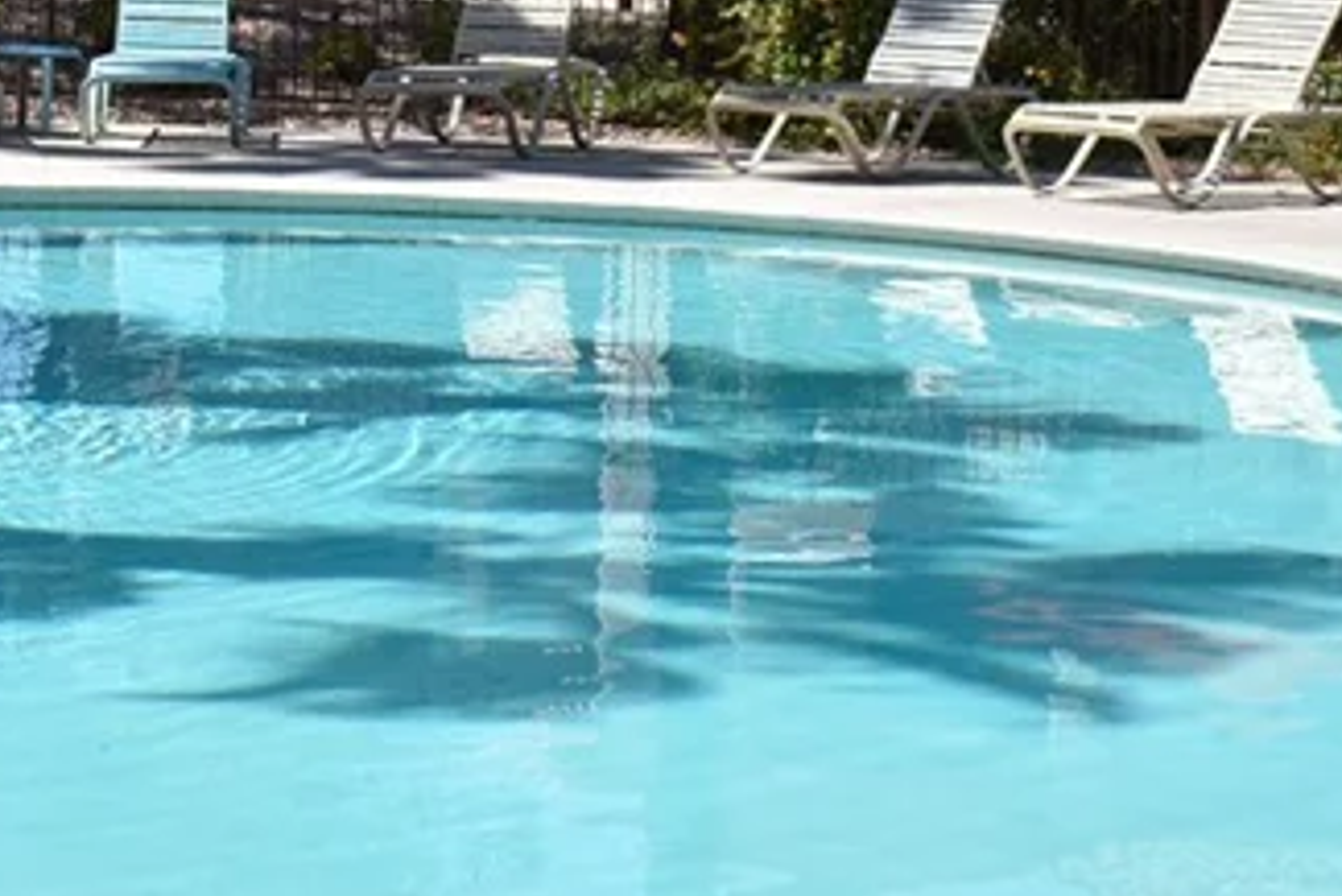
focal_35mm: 123
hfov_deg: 16.2
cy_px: -78
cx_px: -128
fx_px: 4587
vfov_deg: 11.0
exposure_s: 1/200
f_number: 11
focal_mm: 26
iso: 100
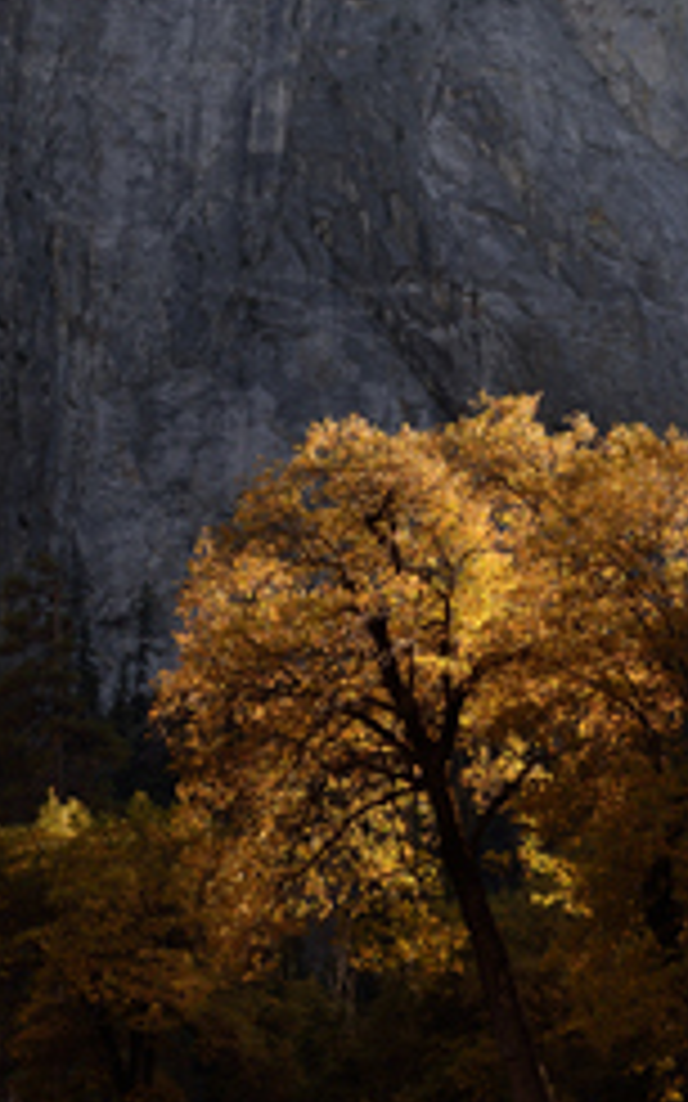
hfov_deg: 20.5
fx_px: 1891
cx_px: 499
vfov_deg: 32.4
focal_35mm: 63
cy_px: 452
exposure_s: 1/320
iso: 200
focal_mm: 18
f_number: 8
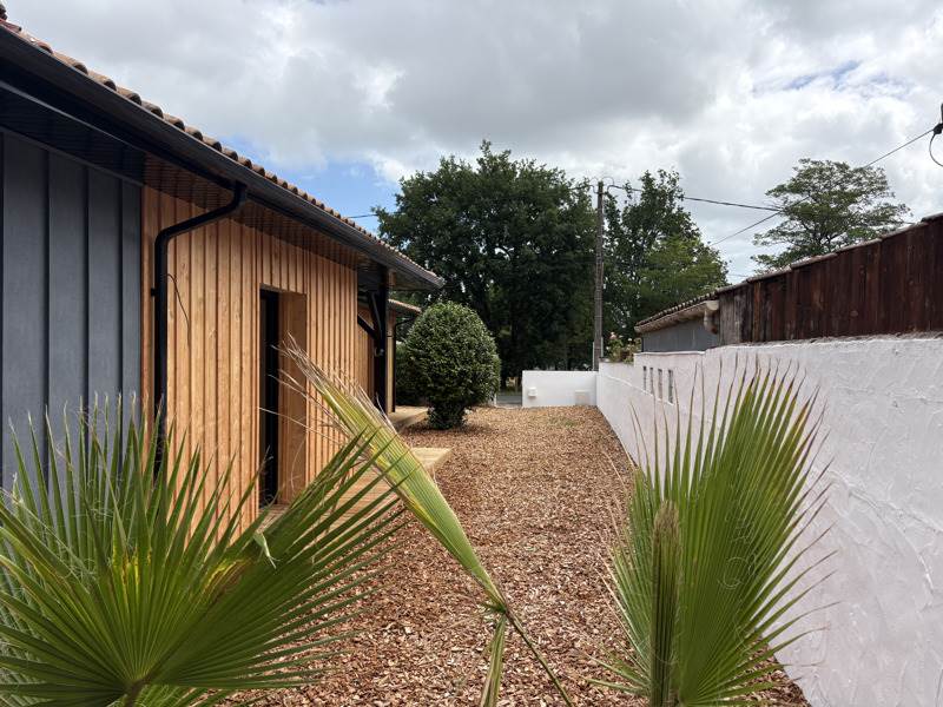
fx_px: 708
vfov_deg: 53.1
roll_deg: +0.5
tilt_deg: +0.5
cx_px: 472
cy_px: 354
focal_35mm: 26
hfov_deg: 67.3
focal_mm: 5.96
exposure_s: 1/3831
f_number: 1.6
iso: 64
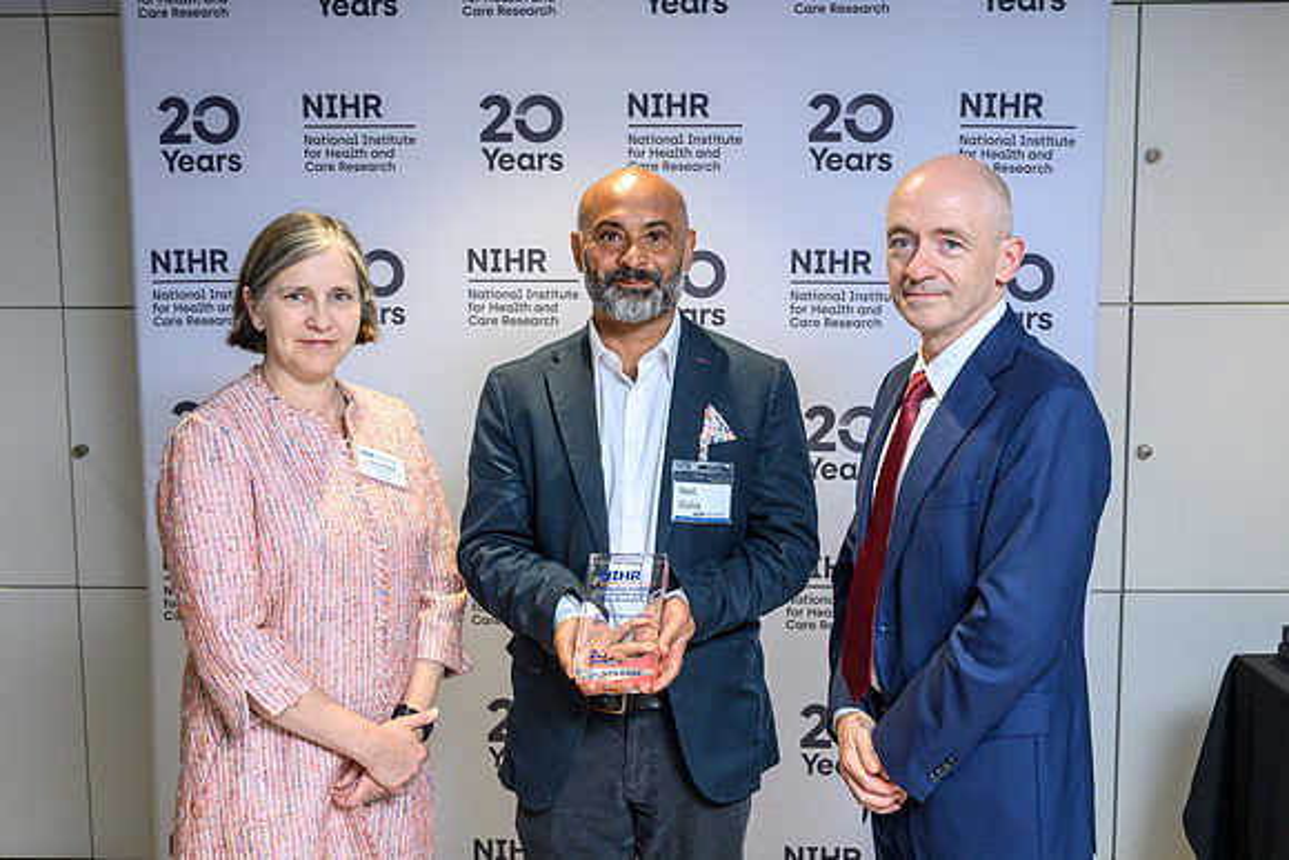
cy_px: 430
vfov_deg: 30.8
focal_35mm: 44
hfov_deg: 44.9
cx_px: 691
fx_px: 1560
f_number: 4.5
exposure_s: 1/200
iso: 1250
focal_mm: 40
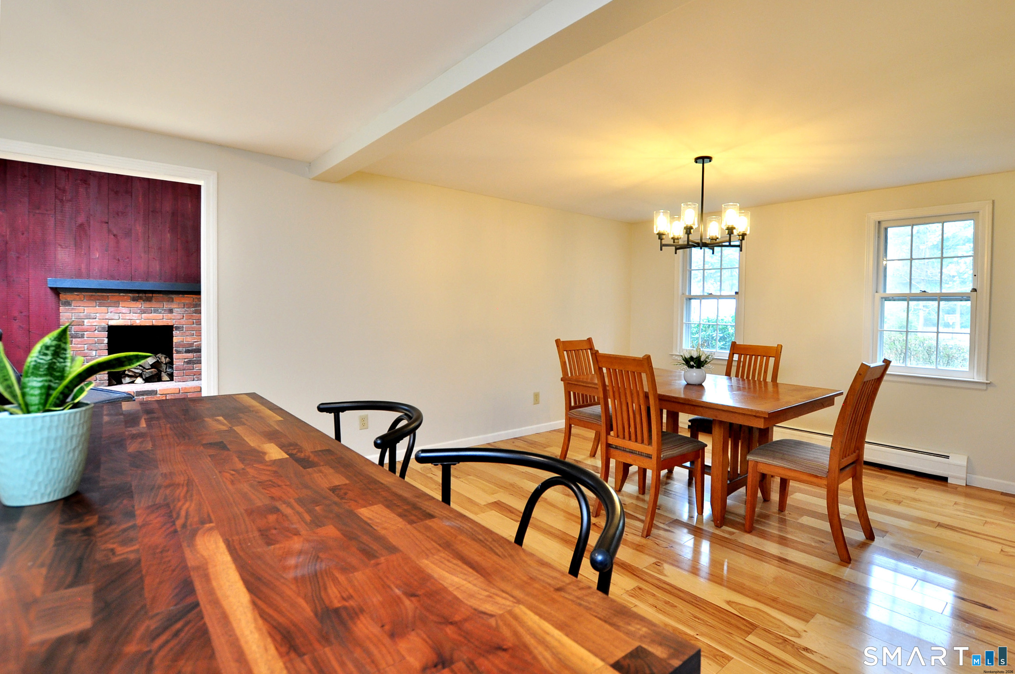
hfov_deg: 100.5
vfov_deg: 77.2
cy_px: 337
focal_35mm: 15
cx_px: 508
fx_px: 422
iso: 320
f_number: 5
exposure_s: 1/40
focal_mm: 10
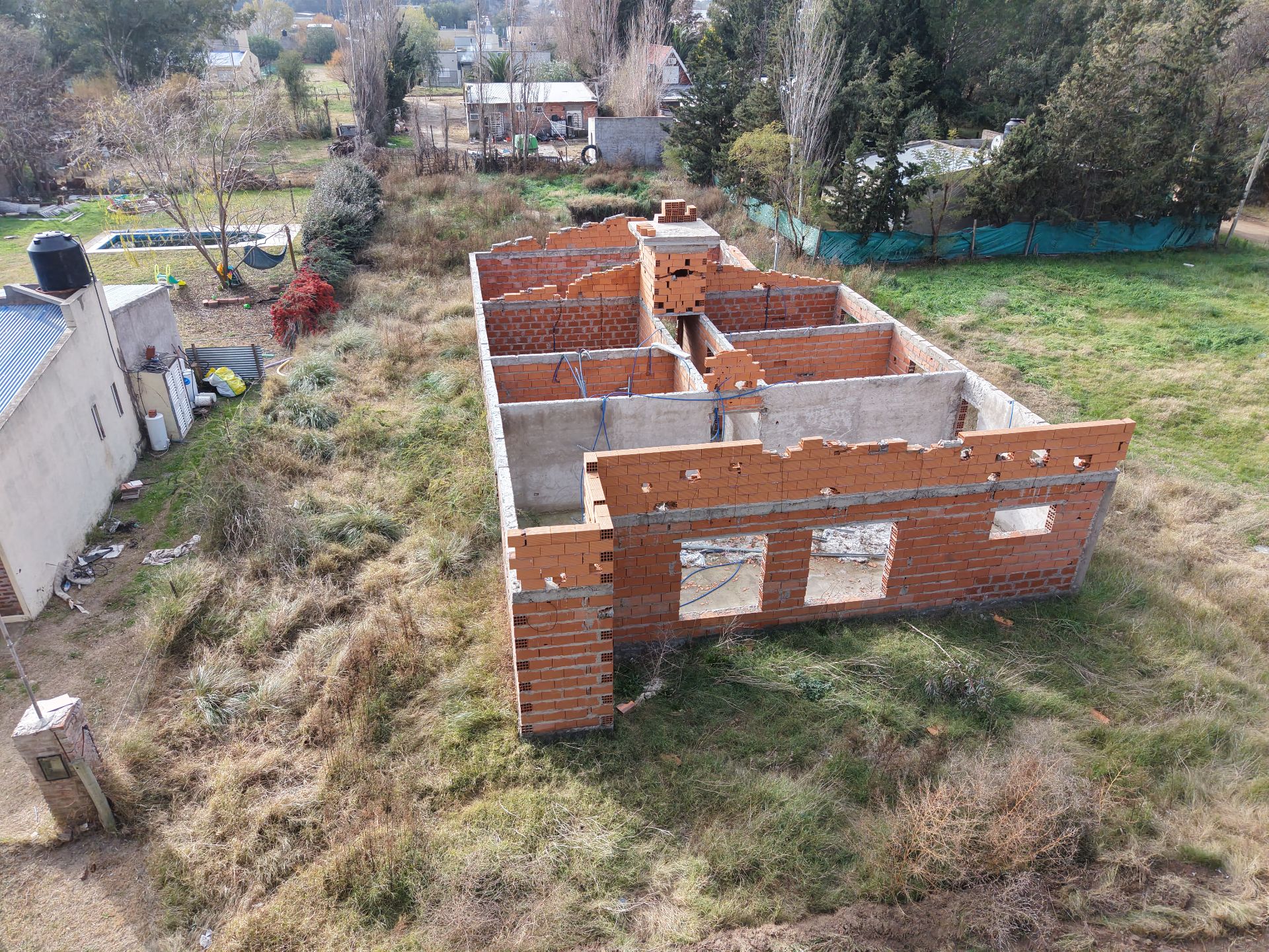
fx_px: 880
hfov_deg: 71.6
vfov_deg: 56.8
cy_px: 476
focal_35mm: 24
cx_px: 634
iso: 100
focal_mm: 8.67
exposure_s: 1/800
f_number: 1.8
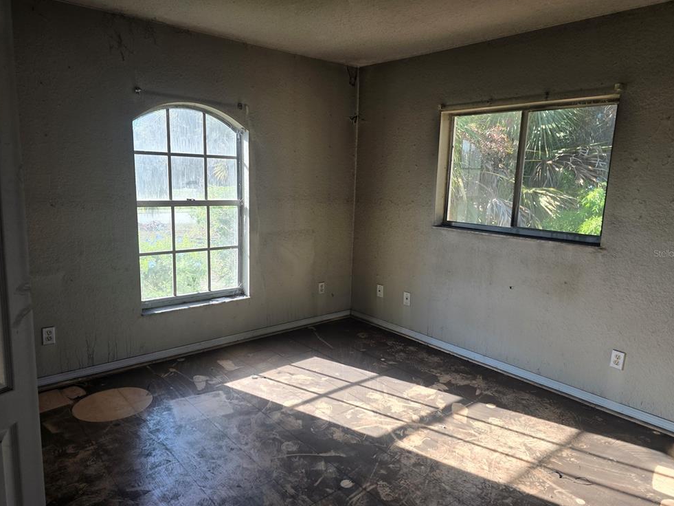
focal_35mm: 24
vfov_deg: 56.8
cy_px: 253
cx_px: 344
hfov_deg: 71.6
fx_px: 467
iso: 64
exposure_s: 1/180
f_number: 1.7
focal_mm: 6.3
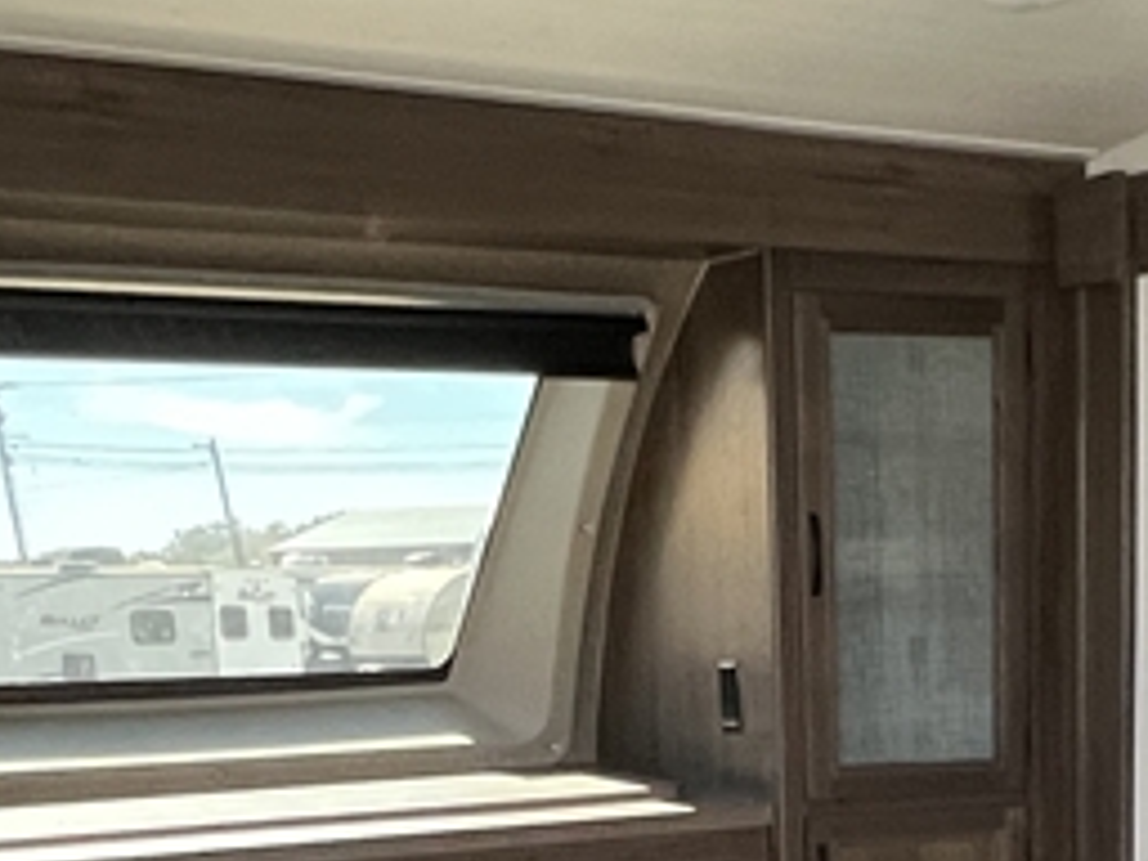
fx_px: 2023
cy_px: 1130
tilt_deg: -16.3
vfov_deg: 21.6
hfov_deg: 30.4
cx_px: 1018
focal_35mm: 61
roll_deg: +2.1
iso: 250
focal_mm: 1.57
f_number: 1.8
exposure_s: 1/91
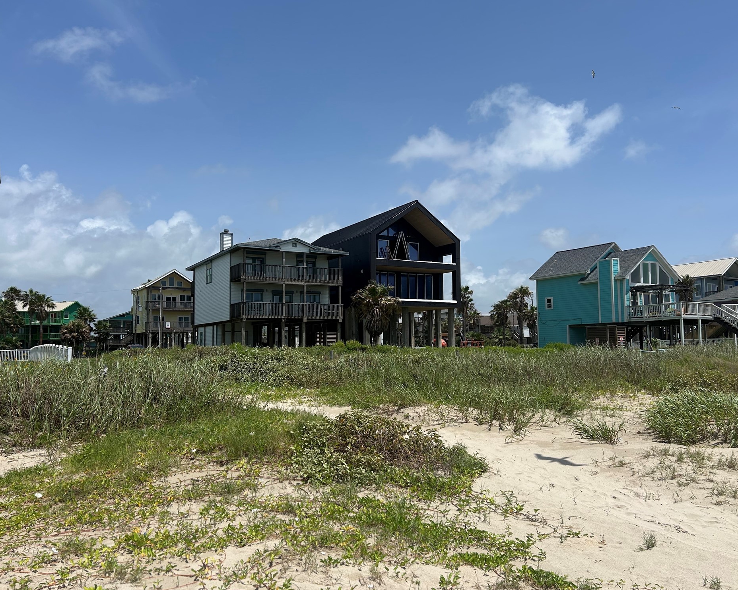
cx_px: 381
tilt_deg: +4.0
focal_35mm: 28
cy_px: 298
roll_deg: +0.7
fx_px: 612
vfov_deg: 51.5
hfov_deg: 62.2
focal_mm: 5.7
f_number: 1.5
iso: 50
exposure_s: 1/7463
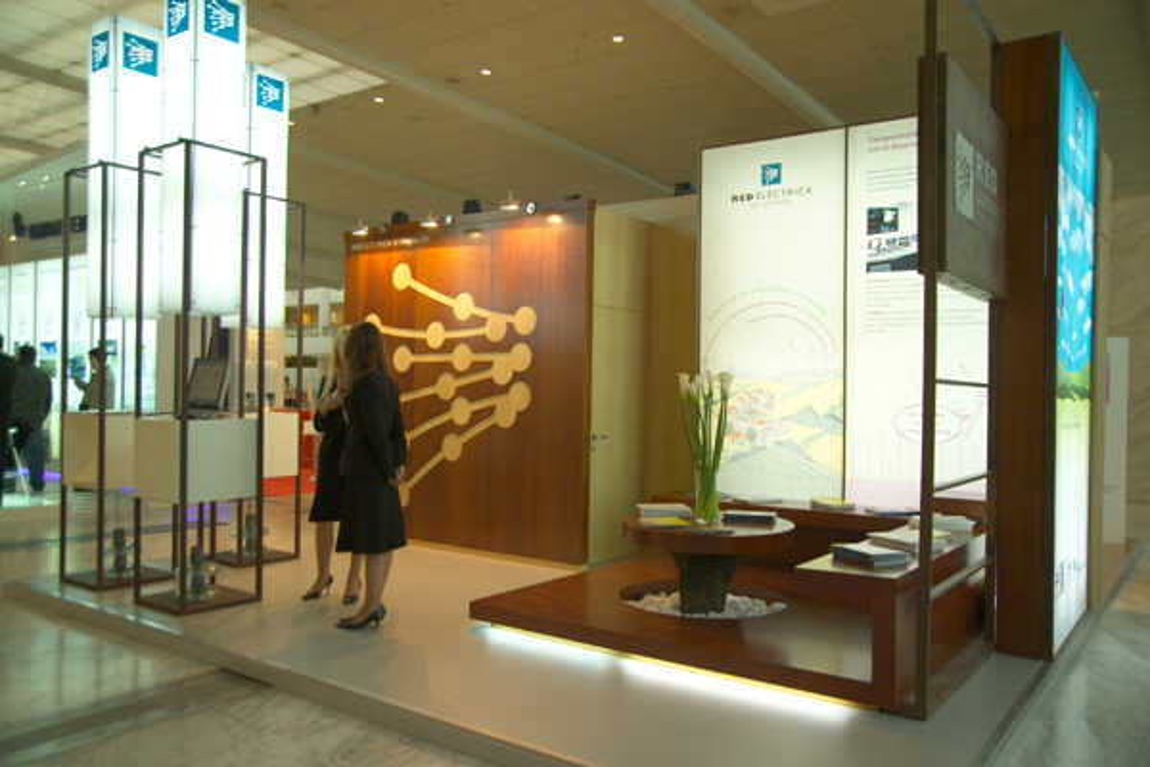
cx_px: 575
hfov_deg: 63.7
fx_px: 926
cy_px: 384
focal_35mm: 29
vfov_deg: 45.0
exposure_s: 1/20
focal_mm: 29
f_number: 4.8
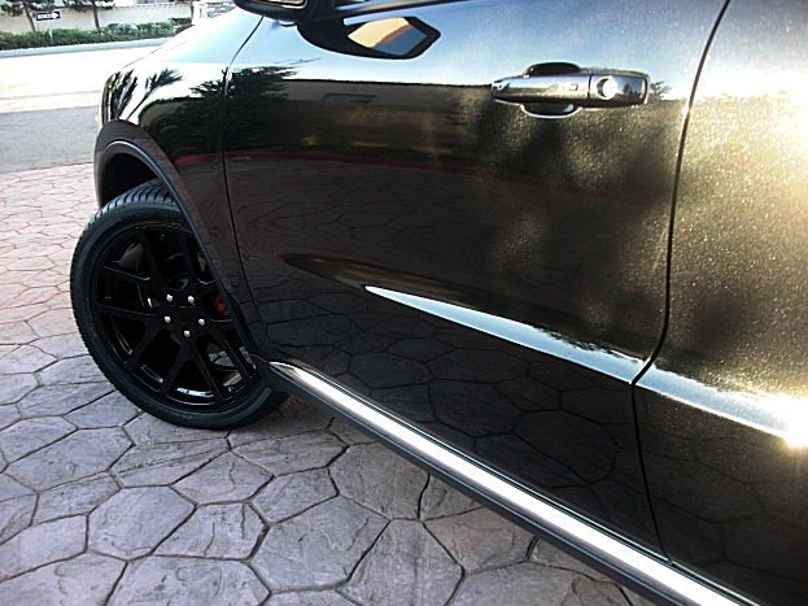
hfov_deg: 50.1
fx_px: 863
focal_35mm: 37
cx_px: 396
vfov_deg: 38.7
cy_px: 309
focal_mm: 6.3
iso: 100
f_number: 2.8
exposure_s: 1/80
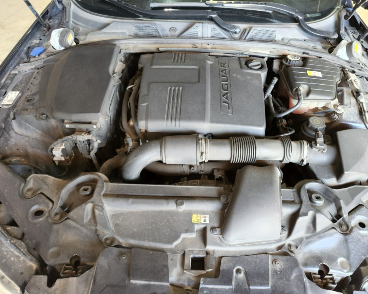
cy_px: 142
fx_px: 272
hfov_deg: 68.0
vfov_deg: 56.8
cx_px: 195
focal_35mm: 25
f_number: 1.8
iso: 250
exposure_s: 1/120
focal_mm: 5.4
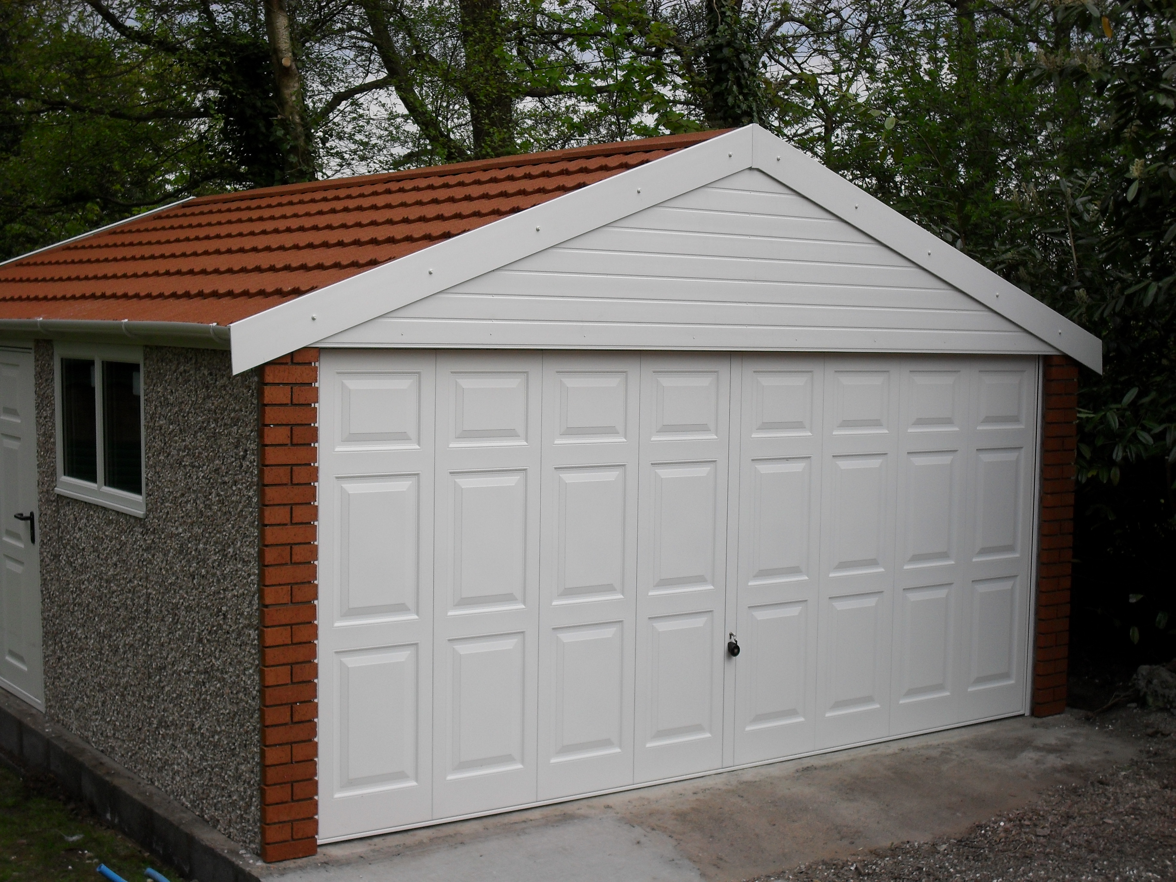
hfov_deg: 38.9
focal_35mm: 49
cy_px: 441
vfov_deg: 29.7
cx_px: 588
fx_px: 1665
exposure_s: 1/500
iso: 100
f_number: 3.9
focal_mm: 8.7
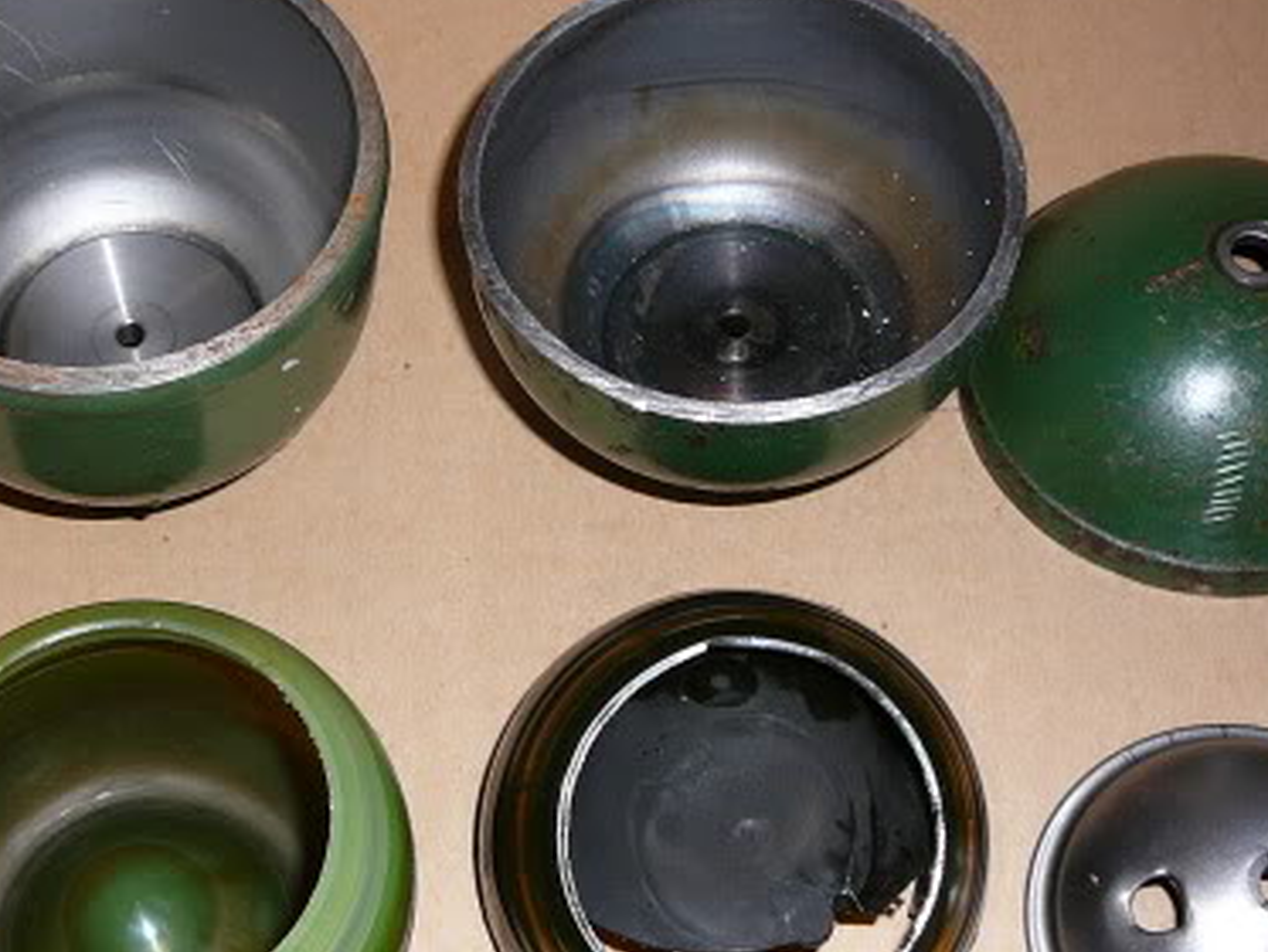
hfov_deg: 31.8
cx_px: 388
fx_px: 2199
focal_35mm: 60
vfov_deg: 24.4
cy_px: 602
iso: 80
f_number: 2.8
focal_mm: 5.2
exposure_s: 1/30
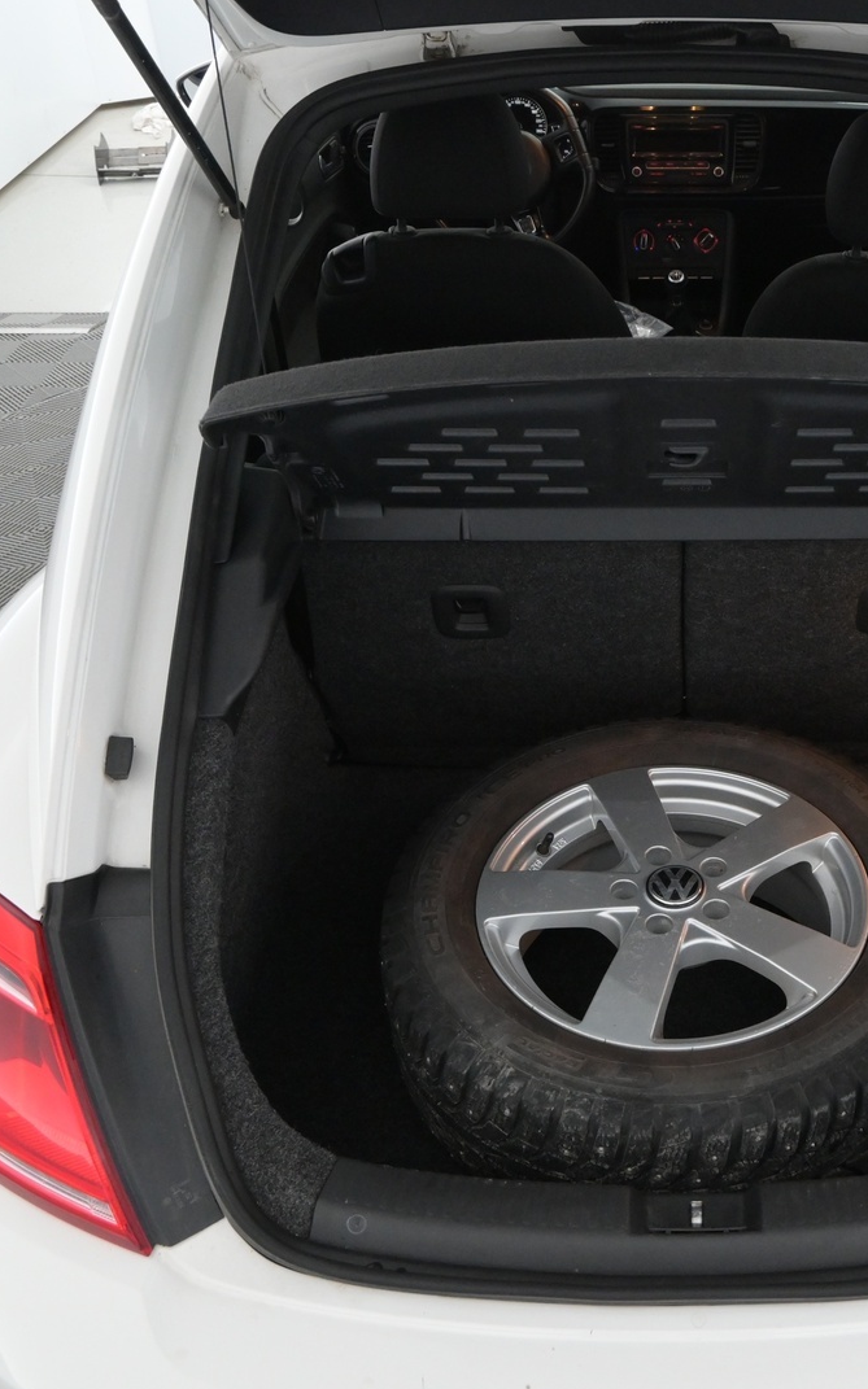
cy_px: 698
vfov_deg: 52.8
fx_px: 1401
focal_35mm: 37
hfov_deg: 33.4
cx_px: 703
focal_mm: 16
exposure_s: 1/100
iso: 2500
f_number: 5
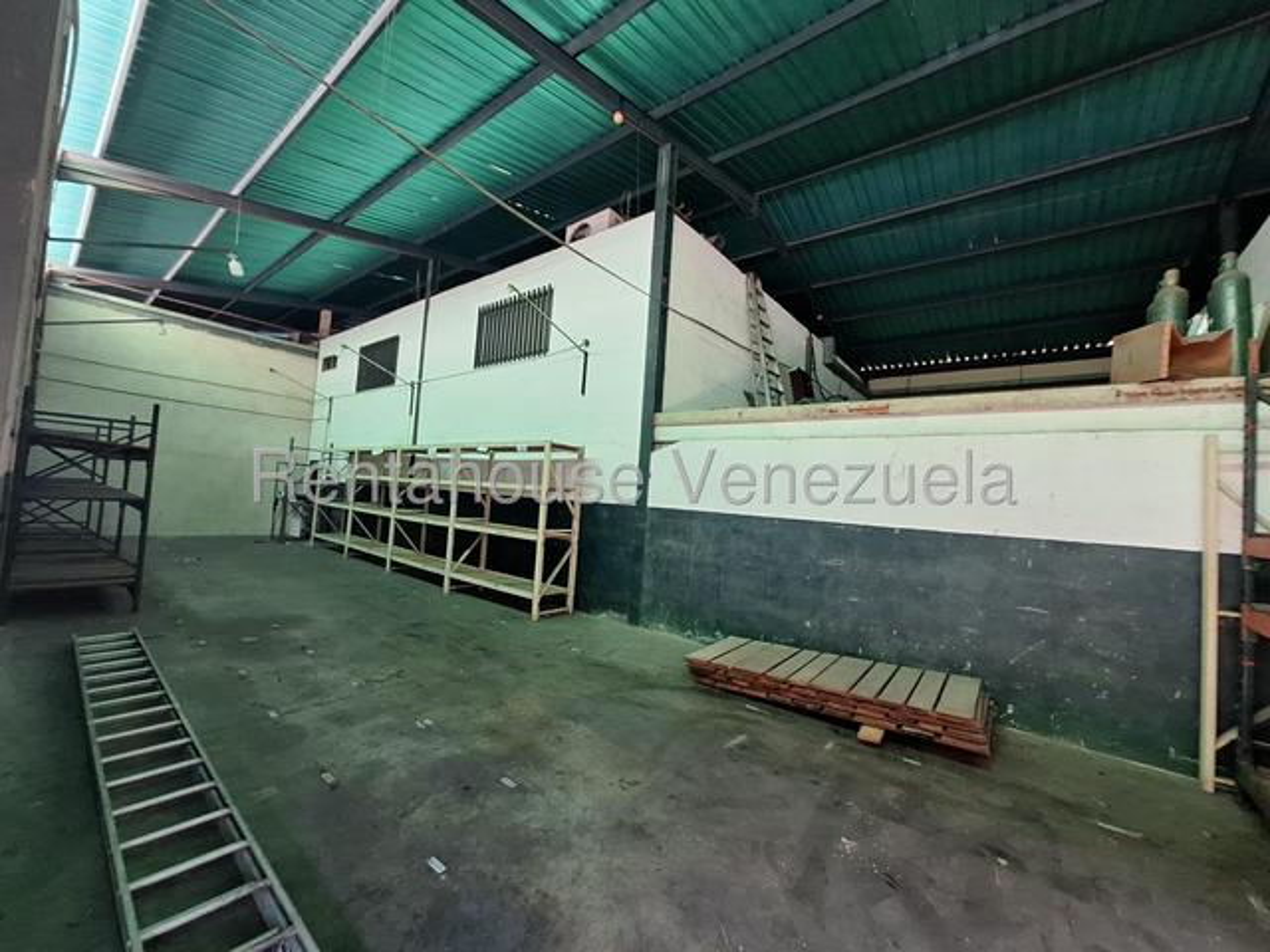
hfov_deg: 106.2
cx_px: 635
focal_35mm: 13
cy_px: 476
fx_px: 477
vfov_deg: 89.9
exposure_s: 1/40
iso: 160
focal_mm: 1.74
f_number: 2.2
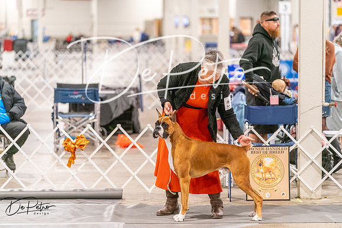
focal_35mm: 146
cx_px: 171
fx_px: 1387
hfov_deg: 14.1
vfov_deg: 9.4
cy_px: 114
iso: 6400
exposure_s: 1/250
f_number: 3.2
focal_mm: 146
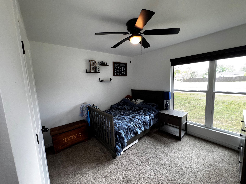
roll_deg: +2.2
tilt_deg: -7.1
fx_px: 99
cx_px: 123
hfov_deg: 102.1
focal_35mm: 14
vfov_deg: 85.7
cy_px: 92
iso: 100
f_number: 2.2
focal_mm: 2.22
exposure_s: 1/122
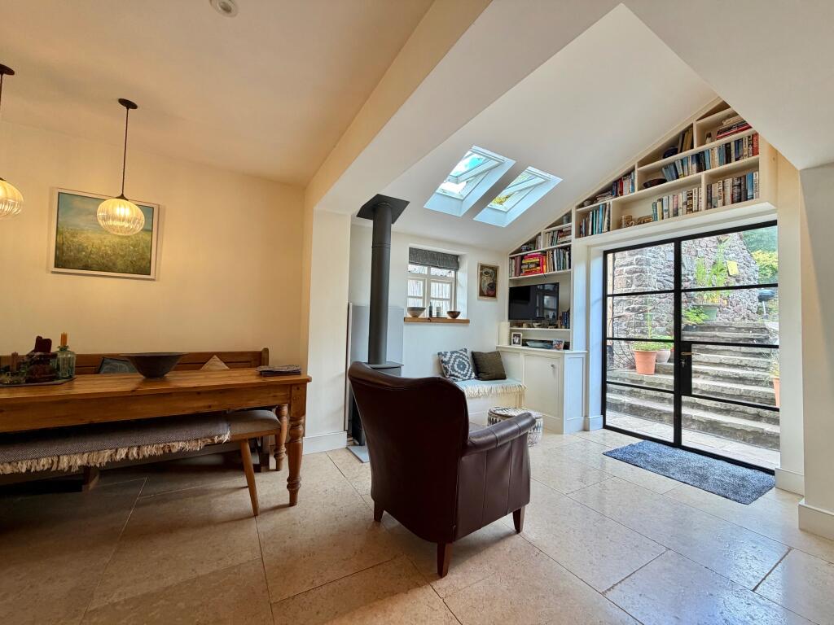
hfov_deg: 102.1
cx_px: 417
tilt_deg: +1.5
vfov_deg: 85.7
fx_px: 337
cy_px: 312
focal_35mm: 14
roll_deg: -2.3
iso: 100
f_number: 2.2
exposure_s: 1/100
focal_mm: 2.22
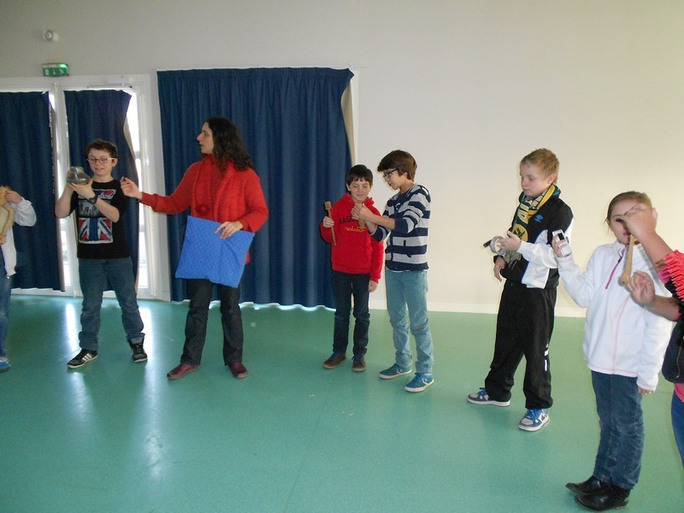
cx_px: 342
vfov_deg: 53.1
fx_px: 514
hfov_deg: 67.3
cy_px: 256
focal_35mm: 26
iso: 400
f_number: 3.2
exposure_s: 1/25
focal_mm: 4.6
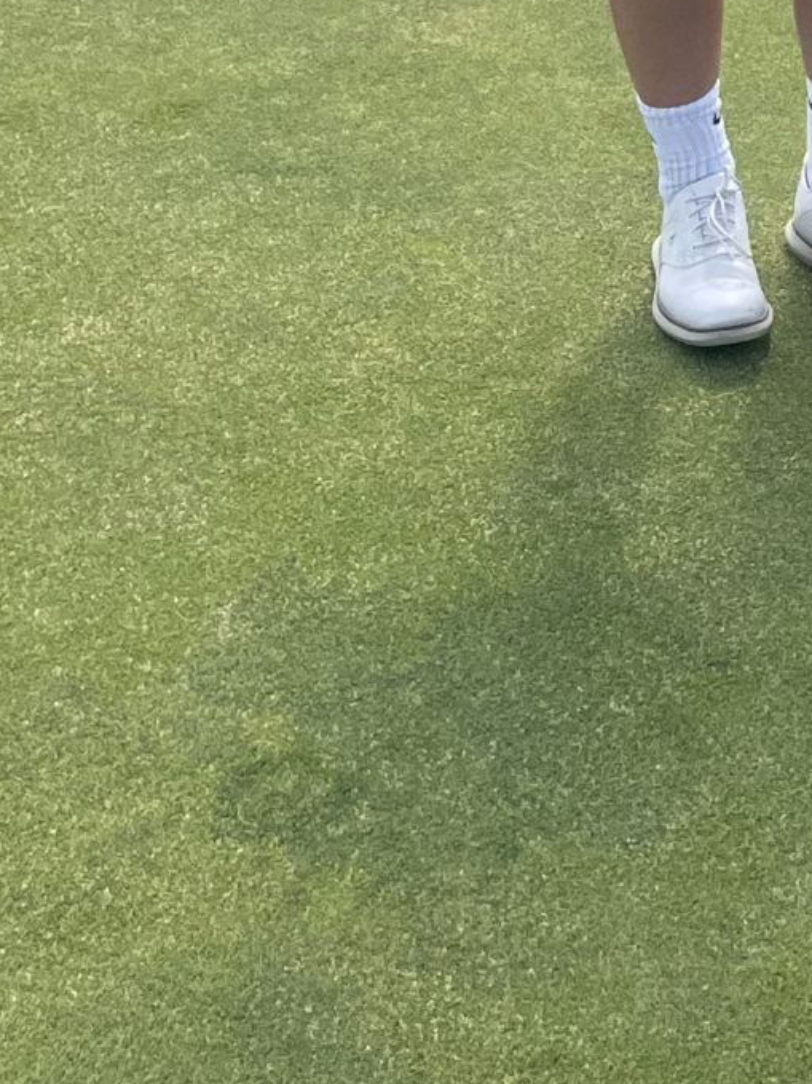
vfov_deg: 16.9
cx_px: 1032
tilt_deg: -8.4
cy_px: -814
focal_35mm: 98
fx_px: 3066
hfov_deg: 14.5
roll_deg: +0.0
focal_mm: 4.2
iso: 32
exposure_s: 1/3731
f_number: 1.6
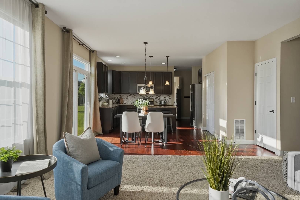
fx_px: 200
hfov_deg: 73.7
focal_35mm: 24
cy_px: 100
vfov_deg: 53.1
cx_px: 150
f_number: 7.1
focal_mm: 24
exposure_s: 1/1600
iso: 1000
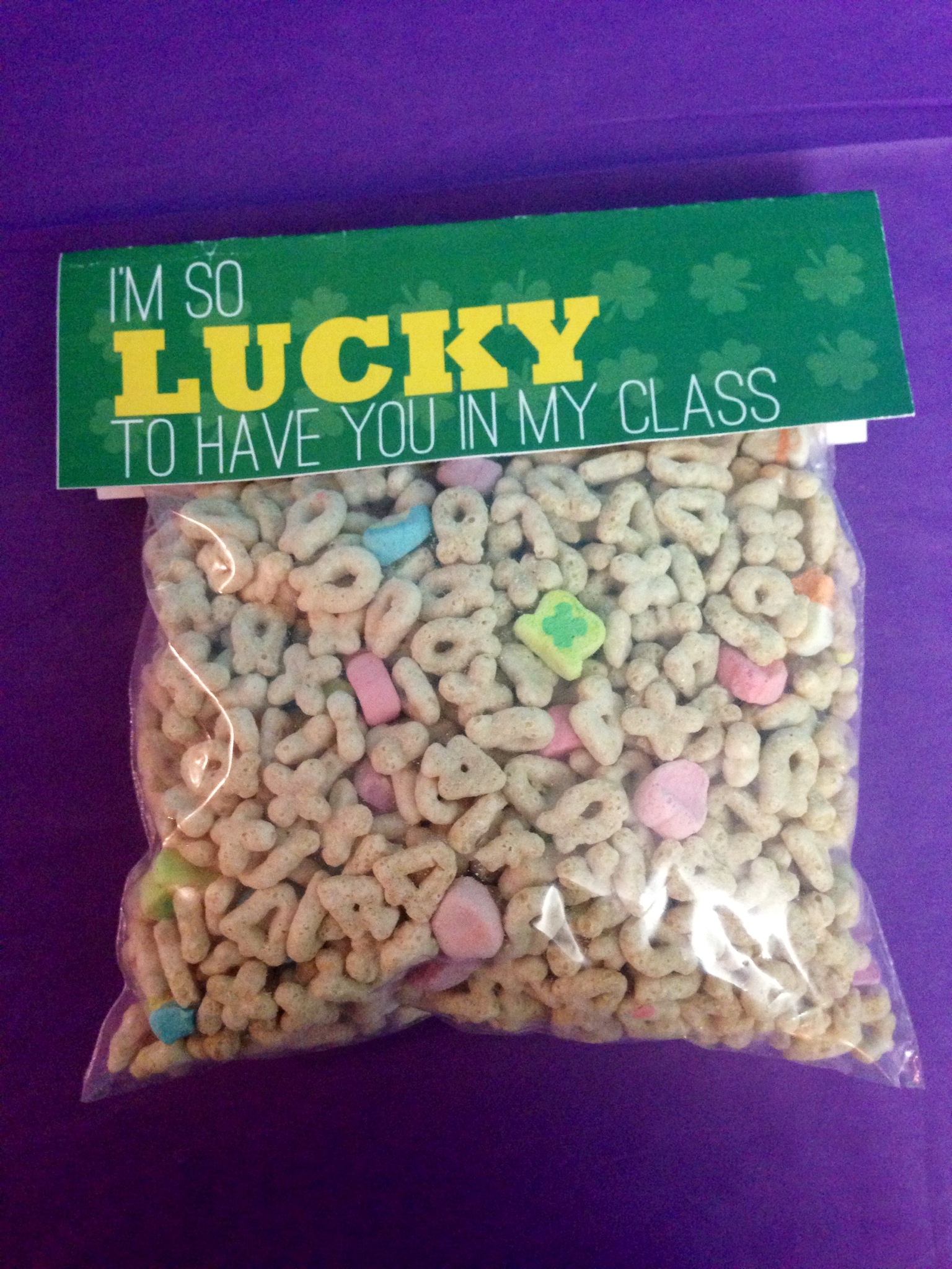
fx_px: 1210
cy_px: 634
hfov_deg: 42.9
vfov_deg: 55.4
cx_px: 476
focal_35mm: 33
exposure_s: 1/20
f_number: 2.4
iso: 400
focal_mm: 4.12
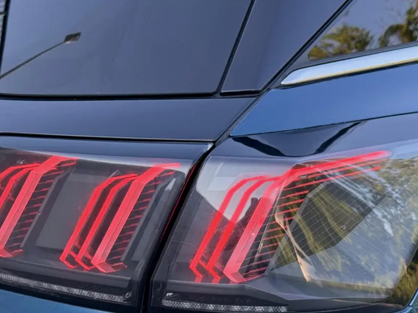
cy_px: 225
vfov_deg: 17.3
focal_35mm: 85
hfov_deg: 23.0
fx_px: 1027
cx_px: 233
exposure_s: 1/259
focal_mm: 6.76
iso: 80
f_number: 1.78
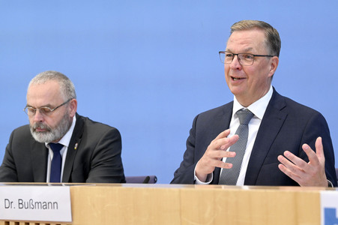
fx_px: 844
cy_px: 112
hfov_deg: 22.6
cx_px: 169
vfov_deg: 15.2
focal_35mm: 90
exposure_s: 1/640
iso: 5000
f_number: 5.6
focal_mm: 90
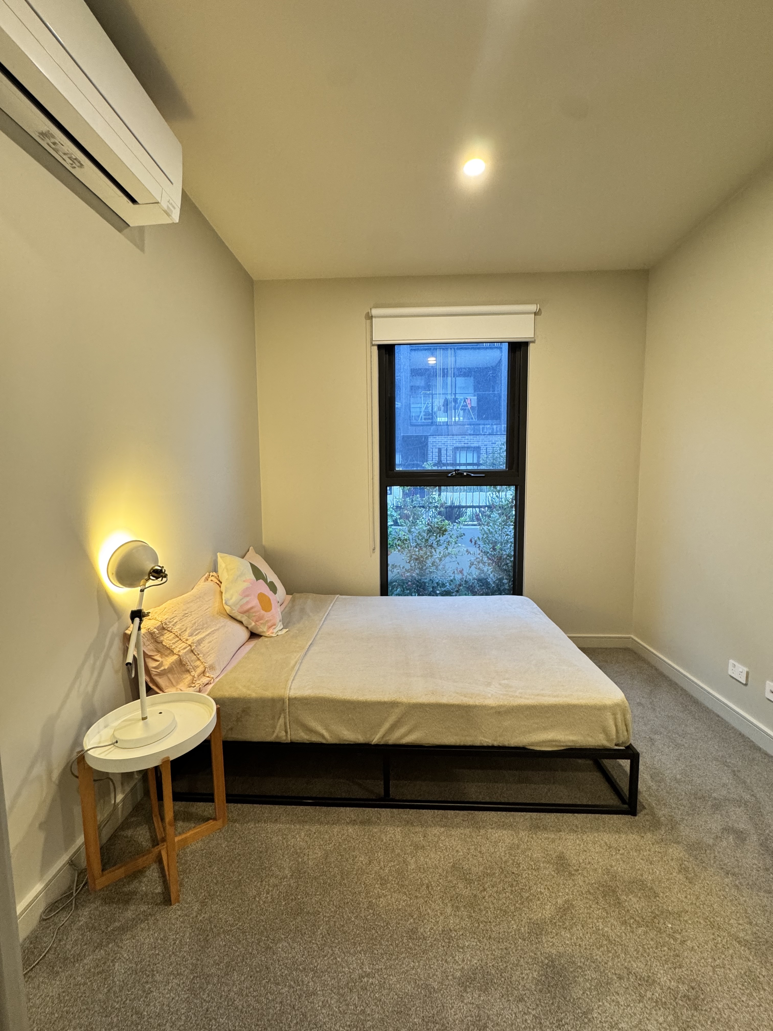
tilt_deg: -4.7
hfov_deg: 85.7
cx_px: 386
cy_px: 516
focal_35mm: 14
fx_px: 417
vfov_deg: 102.1
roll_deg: +0.3
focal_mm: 2.22
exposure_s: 1/50
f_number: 2.2
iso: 250
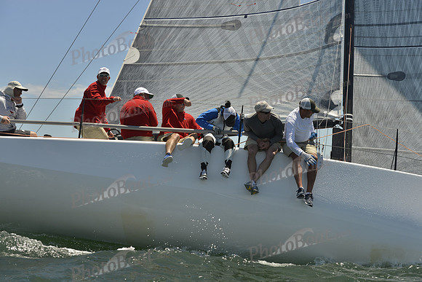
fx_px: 821
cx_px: 211
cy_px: 141
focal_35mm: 70
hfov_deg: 28.8
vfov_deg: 19.5
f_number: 8
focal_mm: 70
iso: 280
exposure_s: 1/1600
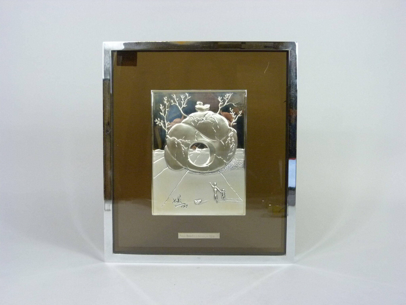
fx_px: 411
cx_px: 203
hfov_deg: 52.6
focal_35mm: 35
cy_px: 152
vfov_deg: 40.7
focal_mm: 6.3
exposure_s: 1/40
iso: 400
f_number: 3.1
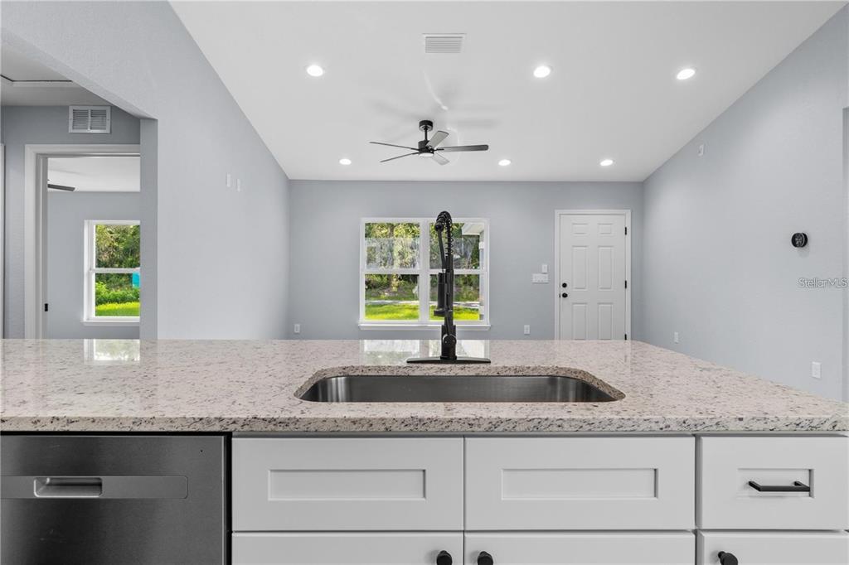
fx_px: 460
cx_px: 424
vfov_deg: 63.2
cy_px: 282
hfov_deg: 85.4
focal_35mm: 20
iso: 250
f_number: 8
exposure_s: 1/2.5
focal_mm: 13
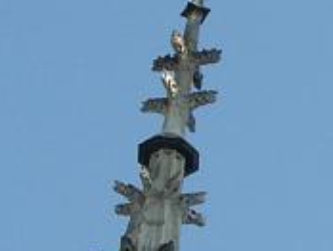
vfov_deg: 2.7
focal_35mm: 553
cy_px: 577
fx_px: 5327
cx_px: 670
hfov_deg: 3.5
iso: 64
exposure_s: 1/160
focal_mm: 24.07
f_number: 7.1
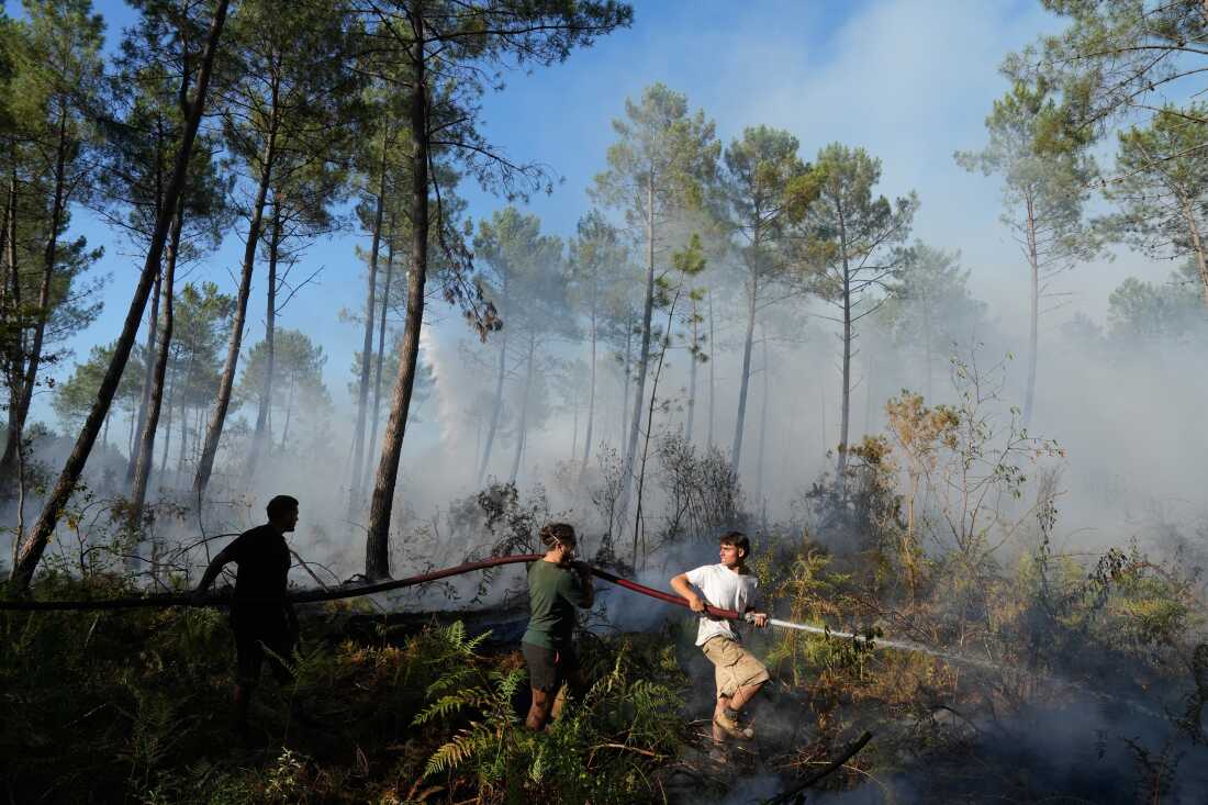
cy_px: 402
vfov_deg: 53.1
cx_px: 604
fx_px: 805
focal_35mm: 24
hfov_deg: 73.8
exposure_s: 1/1000
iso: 500
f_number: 7.1
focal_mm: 24
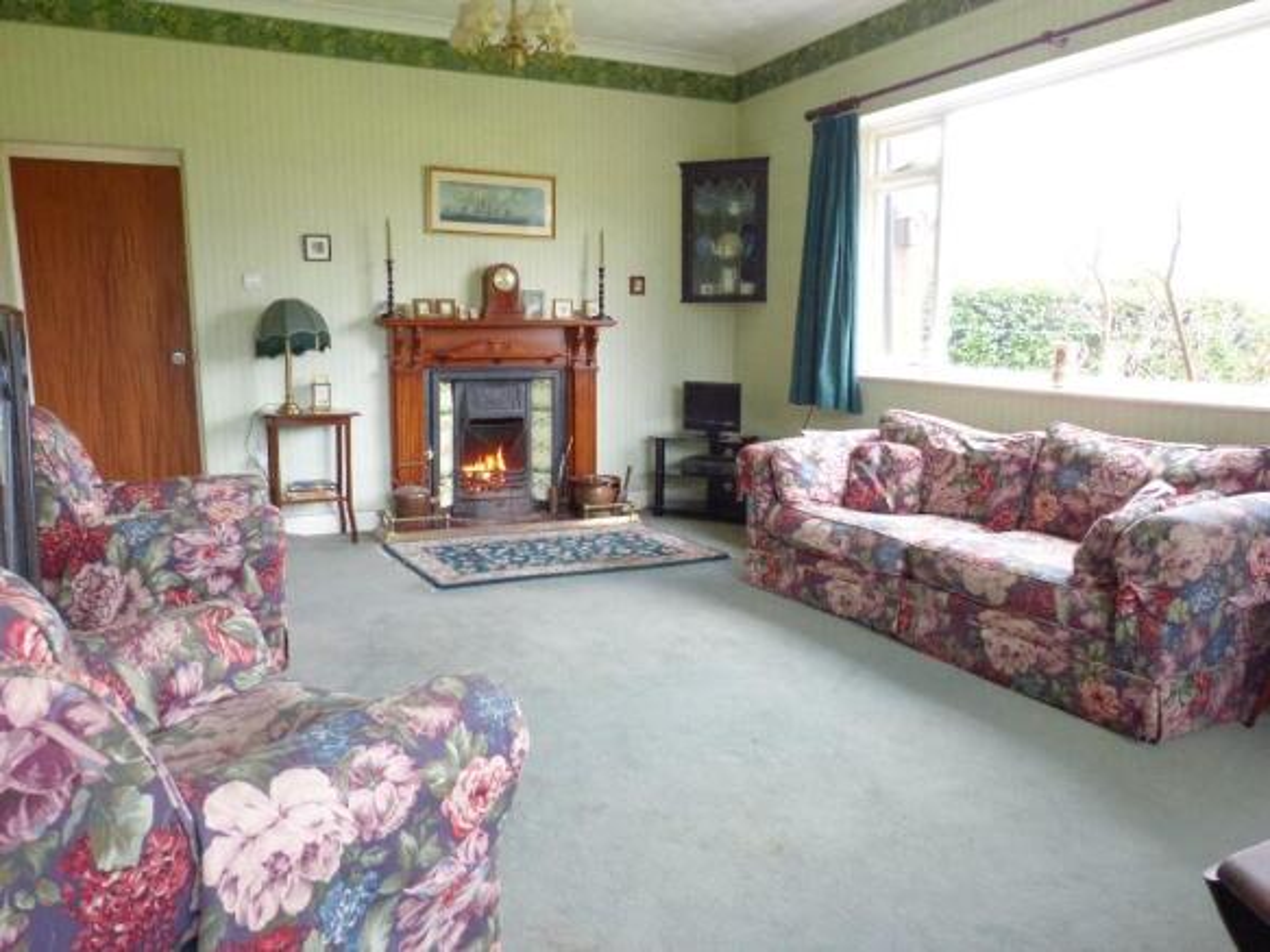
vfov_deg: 54.9
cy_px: 476
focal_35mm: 25
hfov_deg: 69.4
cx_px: 635
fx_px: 917
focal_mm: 4.5
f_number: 5
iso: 400
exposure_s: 1/15
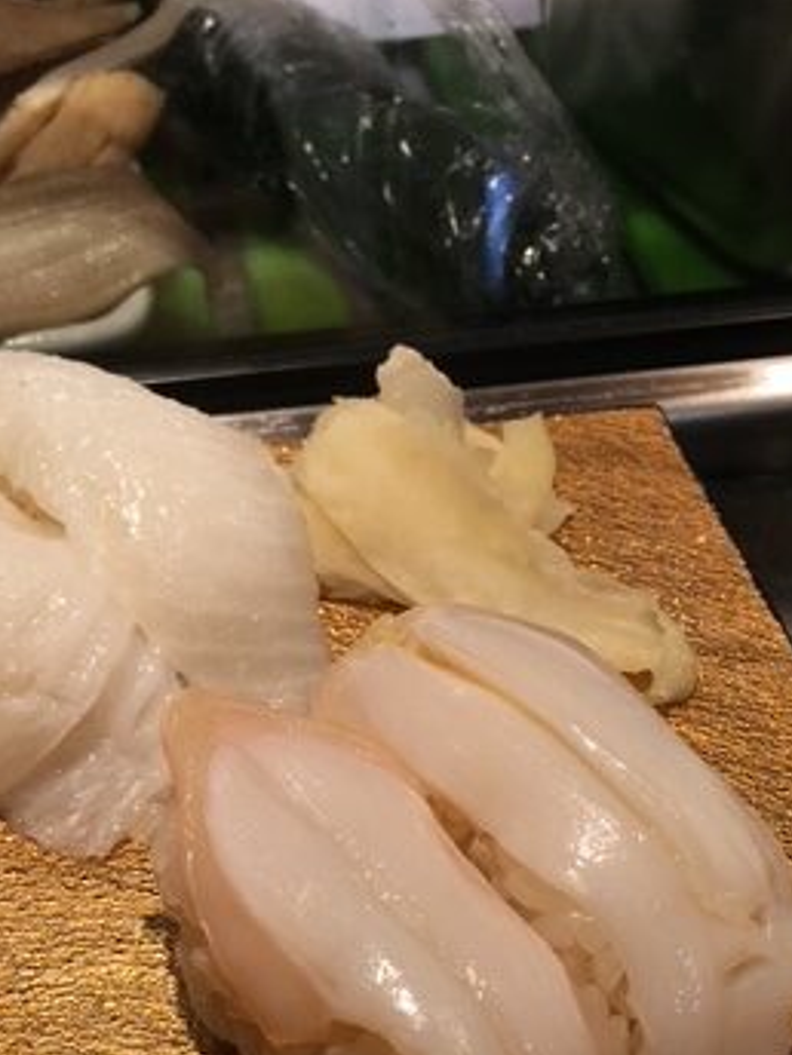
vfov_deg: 34.9
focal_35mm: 54
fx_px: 1647
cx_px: 233
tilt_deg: -43.7
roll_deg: +2.5
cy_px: 770
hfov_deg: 26.8
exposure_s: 1/115
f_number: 2.2
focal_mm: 4.15
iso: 25
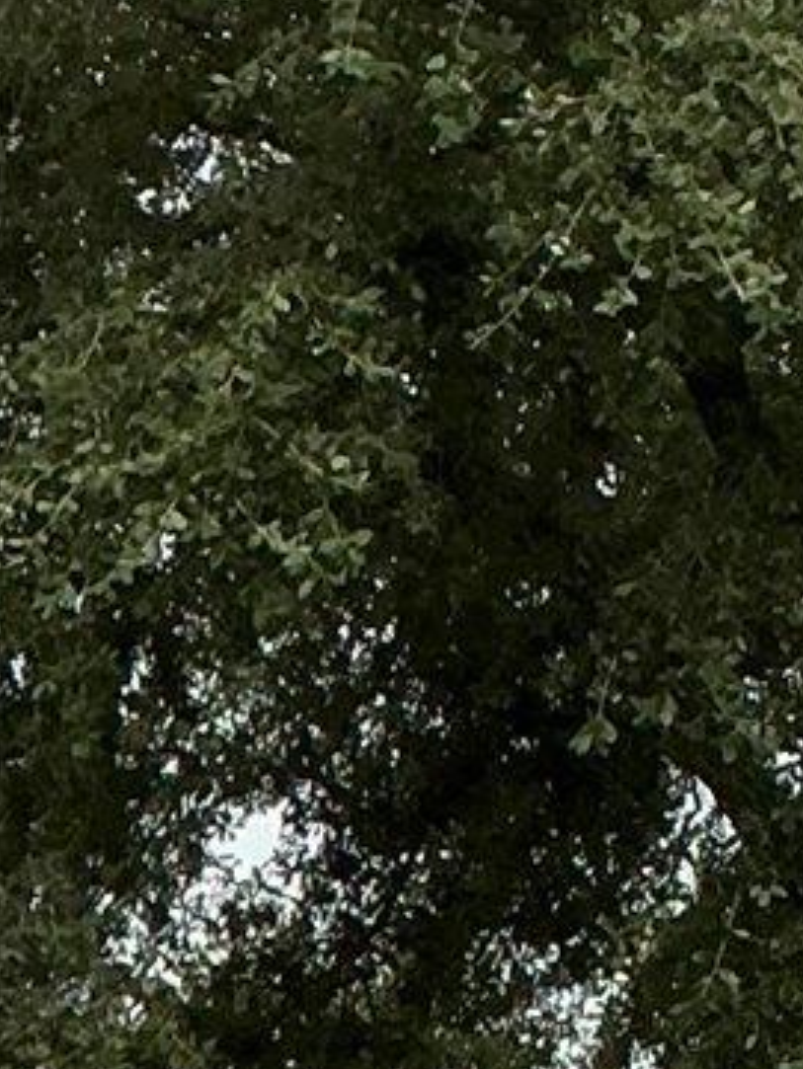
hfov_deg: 7.1
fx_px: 5719
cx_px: -1642
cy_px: 2819
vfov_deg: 9.2
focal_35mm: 185
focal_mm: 3
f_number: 1.8
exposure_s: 1/307
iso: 25
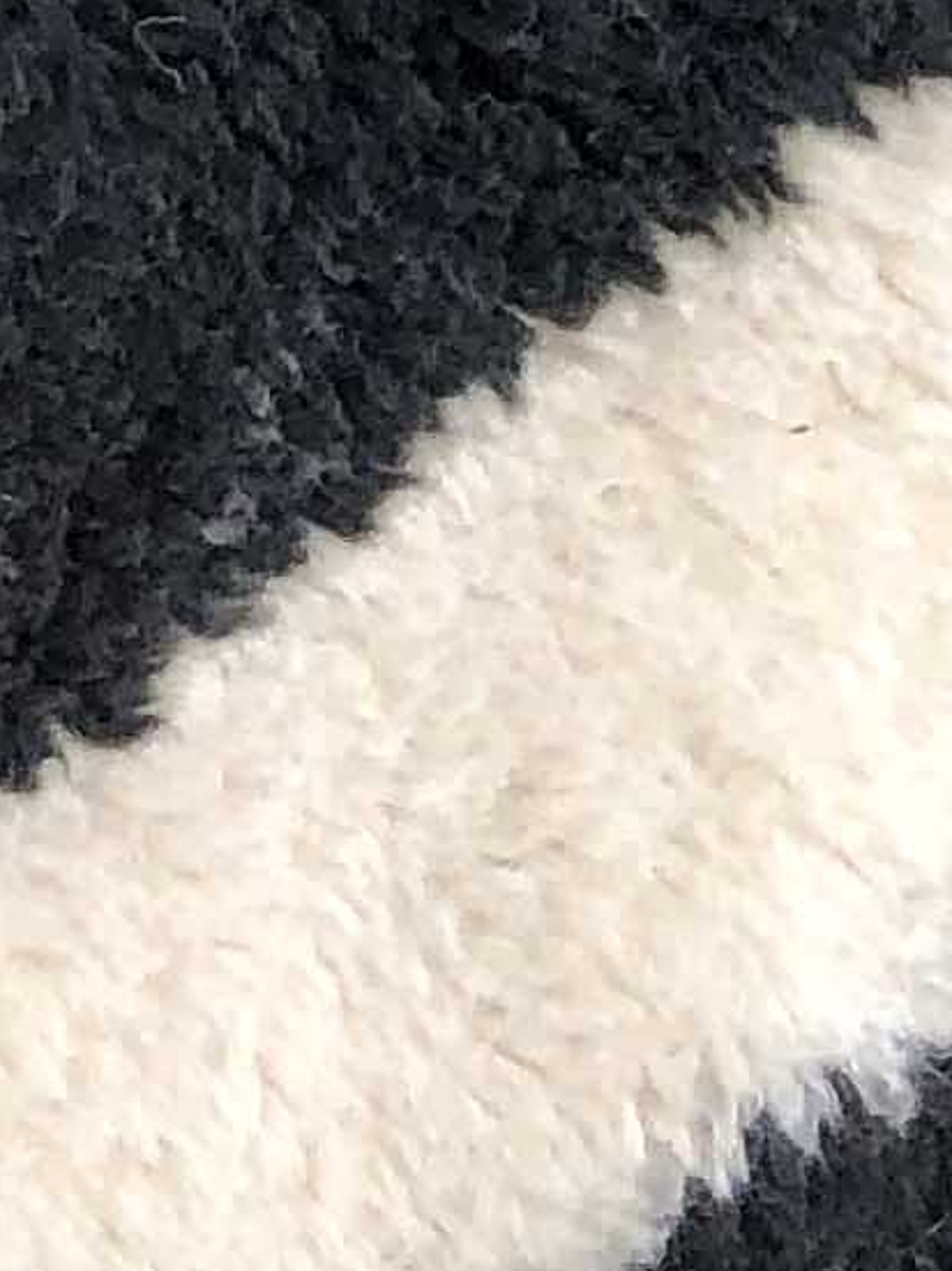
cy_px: -2939
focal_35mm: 205
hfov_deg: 6.5
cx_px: -1980
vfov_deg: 7.9
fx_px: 7520
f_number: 1.8
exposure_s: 1/120
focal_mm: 4
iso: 32
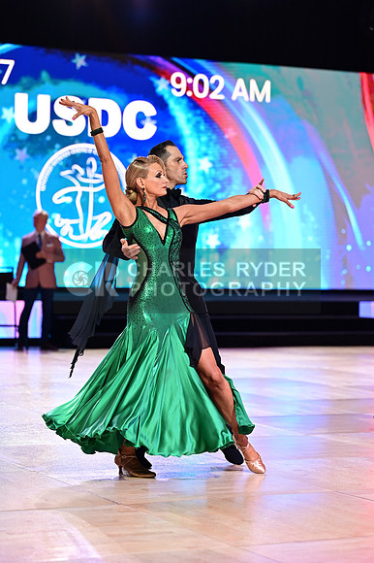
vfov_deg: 21.0
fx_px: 1513
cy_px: 282
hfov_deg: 14.1
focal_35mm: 97
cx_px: 187
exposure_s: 1/500
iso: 1600
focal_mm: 97
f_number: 2.8
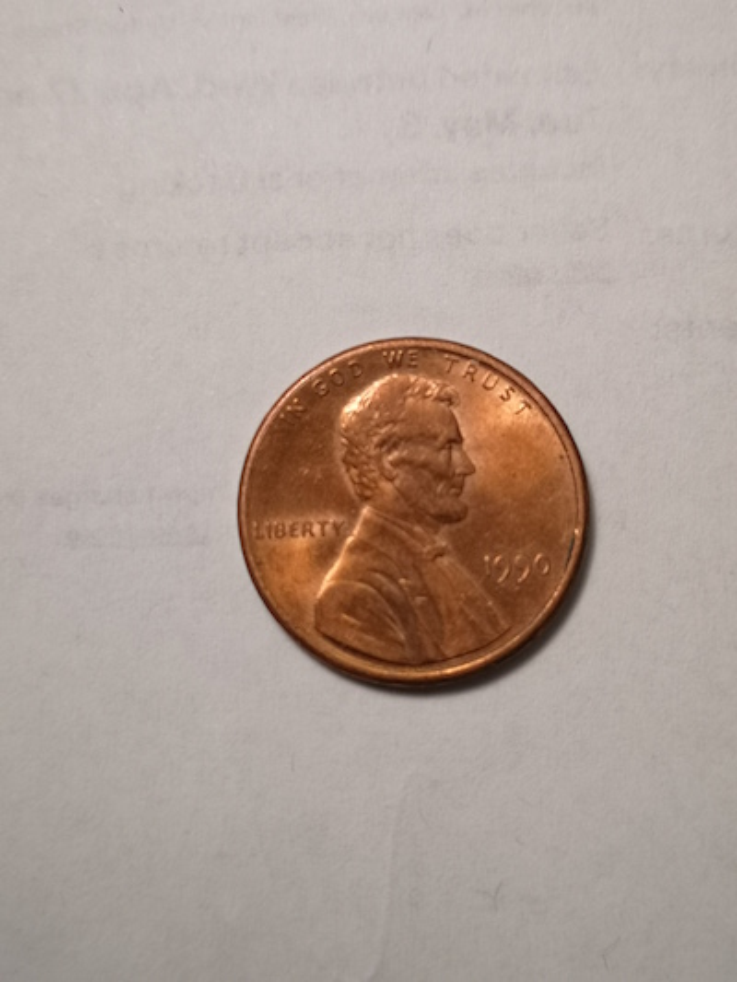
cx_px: 368
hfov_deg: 30.9
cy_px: 491
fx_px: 1334
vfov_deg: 40.4
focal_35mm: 47
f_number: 1.8
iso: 125
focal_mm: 5.58
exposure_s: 1/33.3
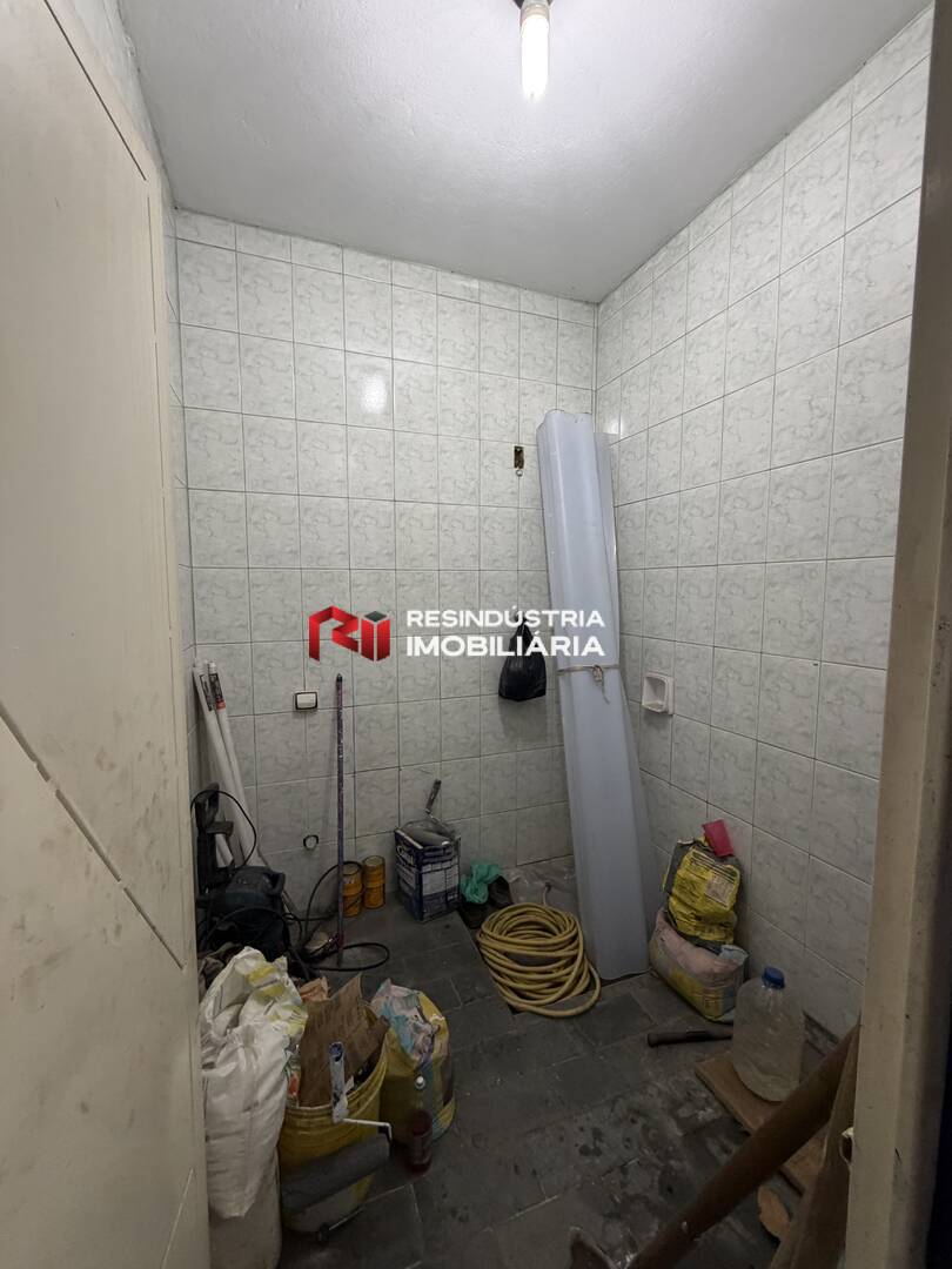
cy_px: 634
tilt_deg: -2.4
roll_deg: +0.2
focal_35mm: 14
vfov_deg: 102.1
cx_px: 476
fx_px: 513
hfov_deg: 85.7
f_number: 2.2
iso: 200
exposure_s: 1/60
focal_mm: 2.22
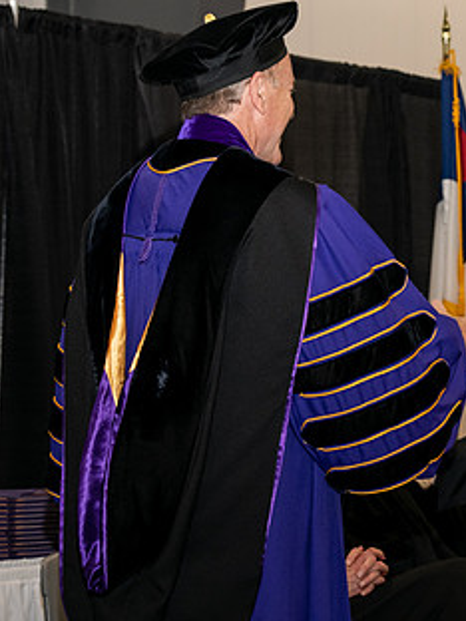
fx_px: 2890
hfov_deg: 9.1
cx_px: 530
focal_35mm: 161
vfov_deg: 12.3
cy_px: 258
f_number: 5.6
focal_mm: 90
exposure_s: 1/200
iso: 1600
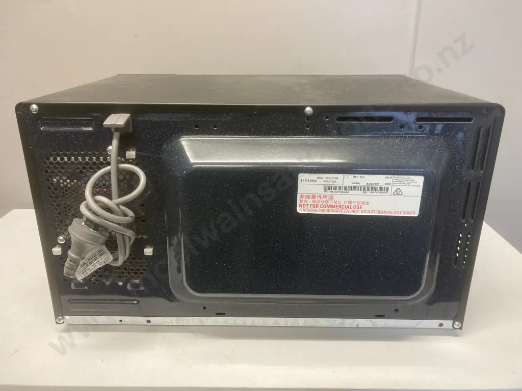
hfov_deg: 63.4
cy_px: 196
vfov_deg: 49.7
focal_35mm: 28
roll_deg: -0.7
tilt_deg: -18.6
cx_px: 261
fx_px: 422
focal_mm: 3.99
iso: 125
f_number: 1.8
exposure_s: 1/50
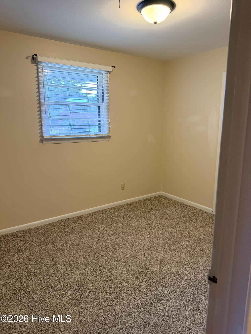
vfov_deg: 71.6
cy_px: 167
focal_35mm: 24
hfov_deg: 56.8
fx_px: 232
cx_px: 126
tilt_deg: -9.6
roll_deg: -2.0
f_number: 1.78
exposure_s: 1/60
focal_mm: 6.76
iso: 320
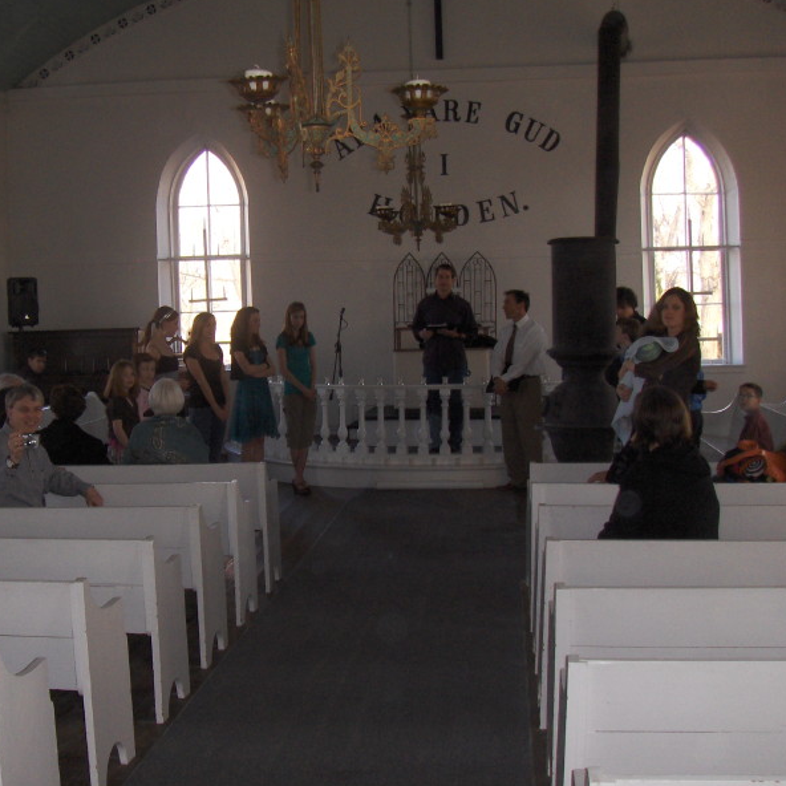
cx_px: 281
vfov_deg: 34.7
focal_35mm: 49
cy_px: 392
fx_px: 1259
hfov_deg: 34.4
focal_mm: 6.5
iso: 100
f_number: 3.5
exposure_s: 1/60
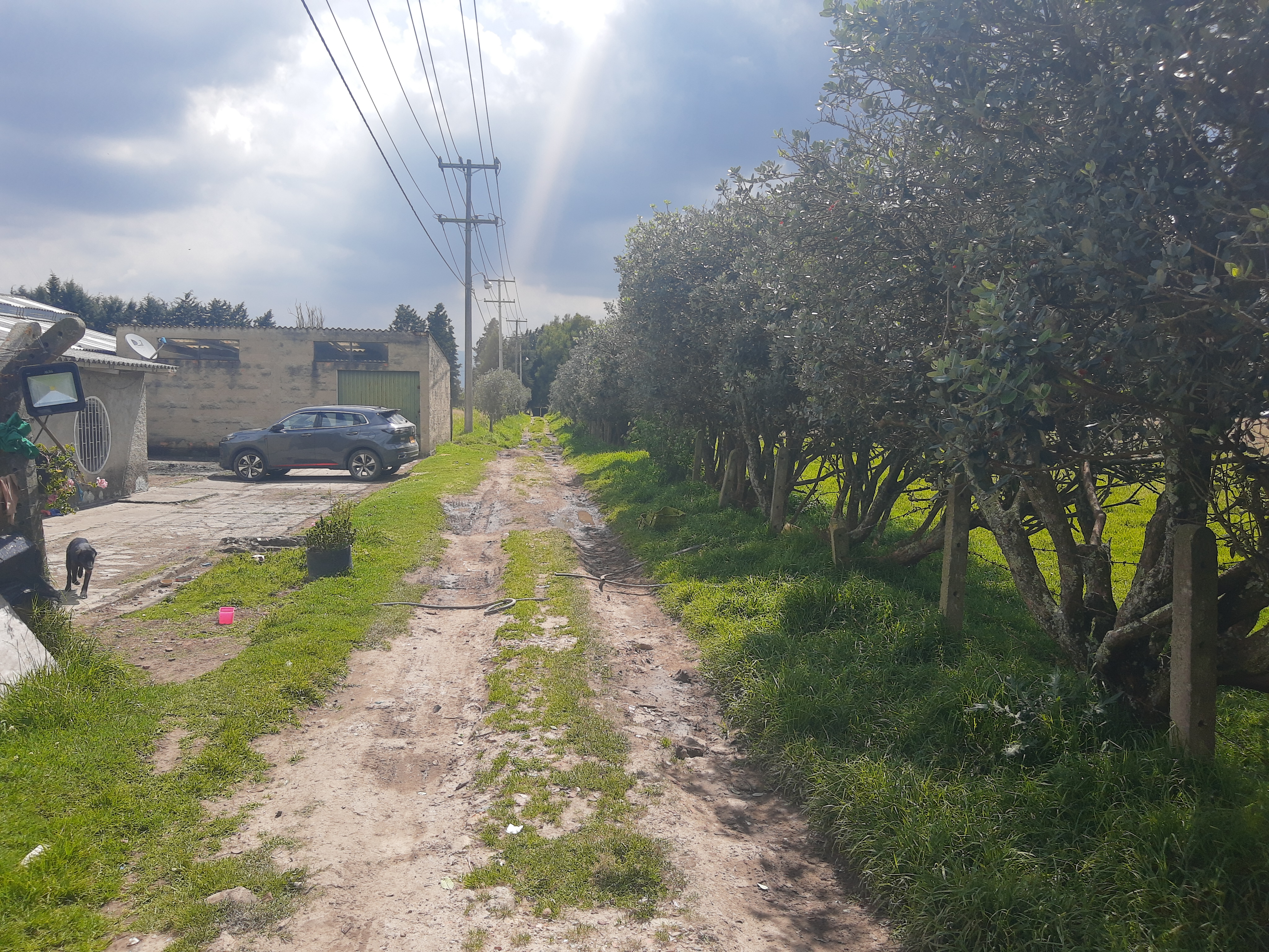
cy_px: 476
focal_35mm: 26
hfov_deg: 67.3
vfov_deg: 53.1
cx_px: 634
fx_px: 953
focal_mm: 3.95
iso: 40
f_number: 1.8
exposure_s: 1/1220
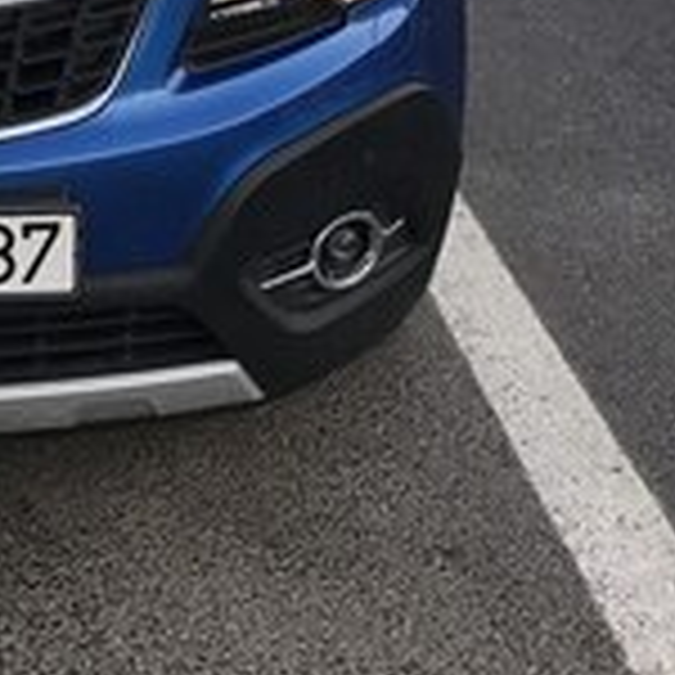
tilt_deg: -11.2
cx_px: -112
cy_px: -252
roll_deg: +0.5
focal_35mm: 82
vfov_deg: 19.2
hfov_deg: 20.0
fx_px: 1809
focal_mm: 3.99
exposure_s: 1/247
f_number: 1.8
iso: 20
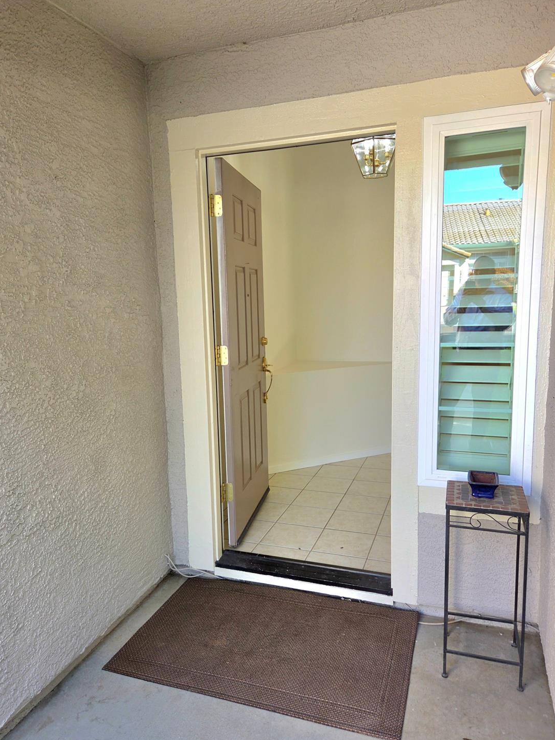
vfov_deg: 71.6
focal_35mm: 24
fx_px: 513
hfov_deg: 56.8
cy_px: 381
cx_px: 271
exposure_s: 1/120
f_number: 1.8
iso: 40
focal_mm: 5.4
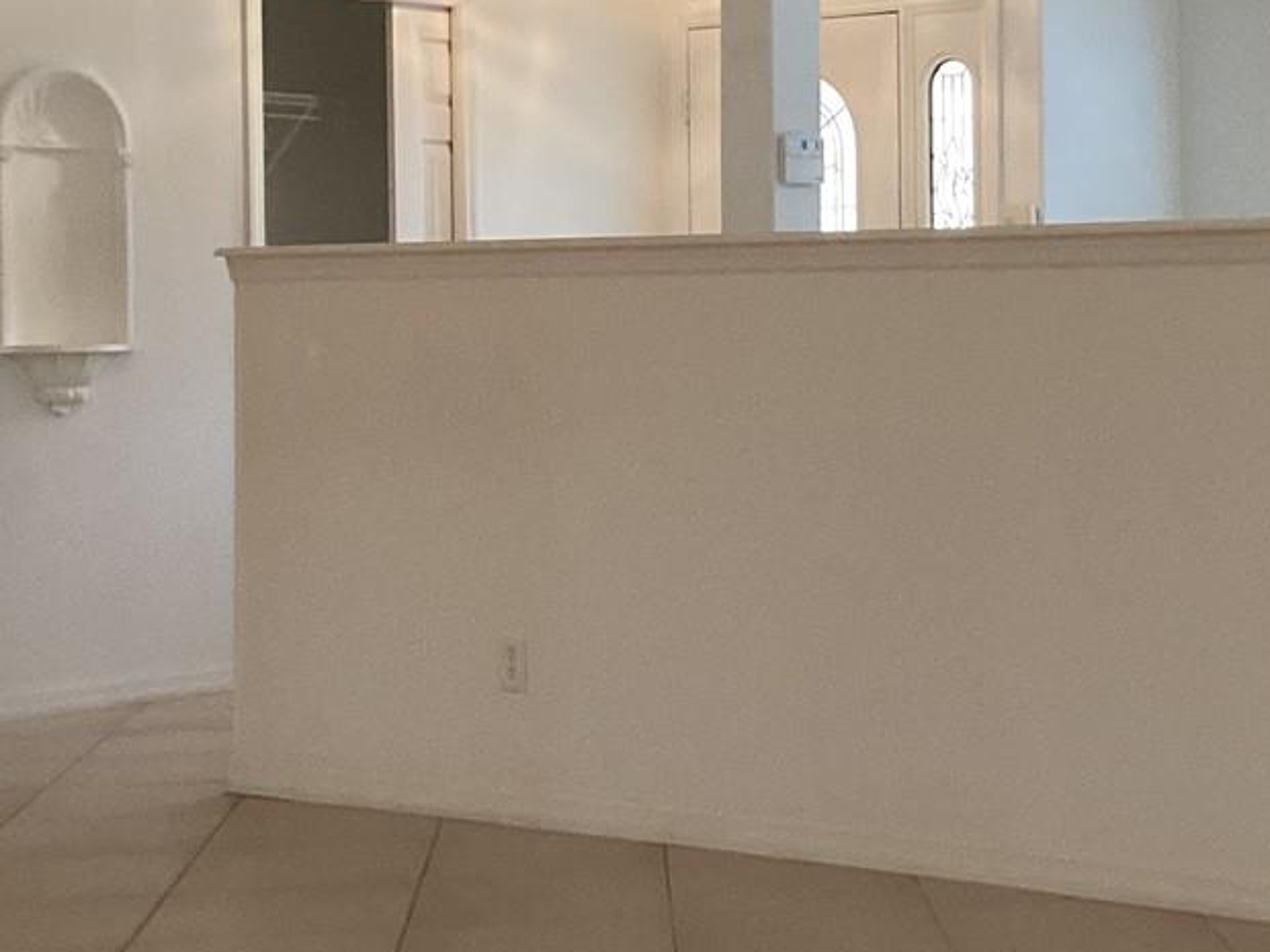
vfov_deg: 18.4
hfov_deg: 23.8
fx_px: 2935
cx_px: 1131
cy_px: 295
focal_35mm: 80
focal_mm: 3.3
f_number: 2.4
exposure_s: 1/60
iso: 200
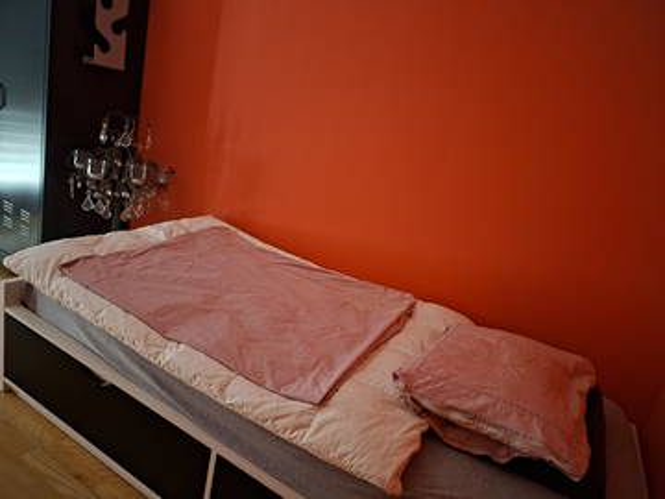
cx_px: 332
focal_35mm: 23
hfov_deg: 73.9
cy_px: 250
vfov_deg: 58.9
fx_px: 442
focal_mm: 5.54
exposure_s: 1/10
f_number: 1.8
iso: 1600
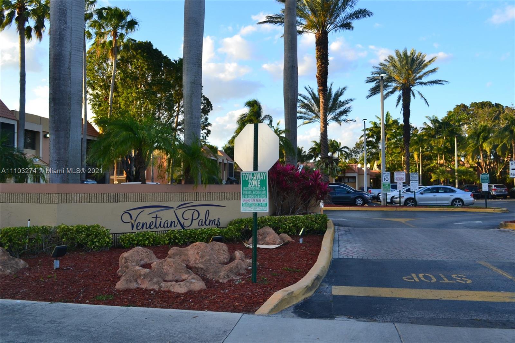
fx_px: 429
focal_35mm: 30
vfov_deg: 43.6
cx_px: 258
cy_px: 172
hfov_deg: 61.9
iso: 400
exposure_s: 1/160
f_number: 9
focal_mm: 20
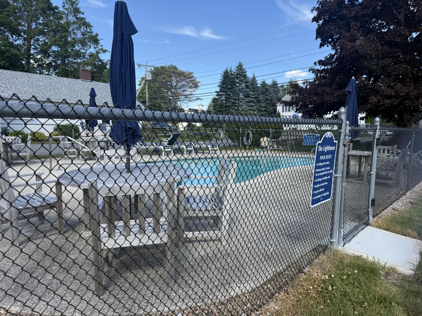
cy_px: 158
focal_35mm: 24
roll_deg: -0.6
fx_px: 293
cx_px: 211
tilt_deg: -3.7
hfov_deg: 71.6
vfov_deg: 56.8
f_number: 1.78
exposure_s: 1/1855
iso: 80
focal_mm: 6.76
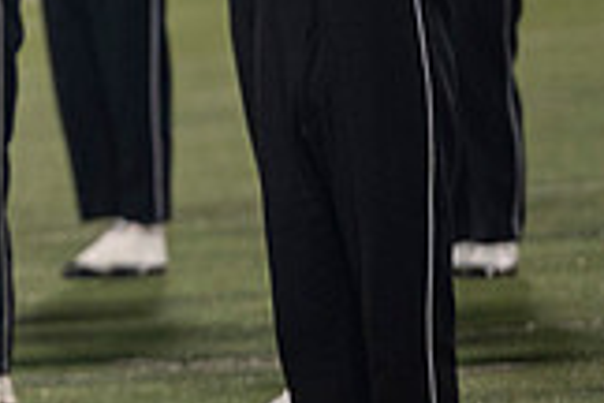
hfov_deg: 2.9
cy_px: -213
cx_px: -436
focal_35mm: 715
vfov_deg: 1.9
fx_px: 11995
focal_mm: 200
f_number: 2.8
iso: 1000
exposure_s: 1/500
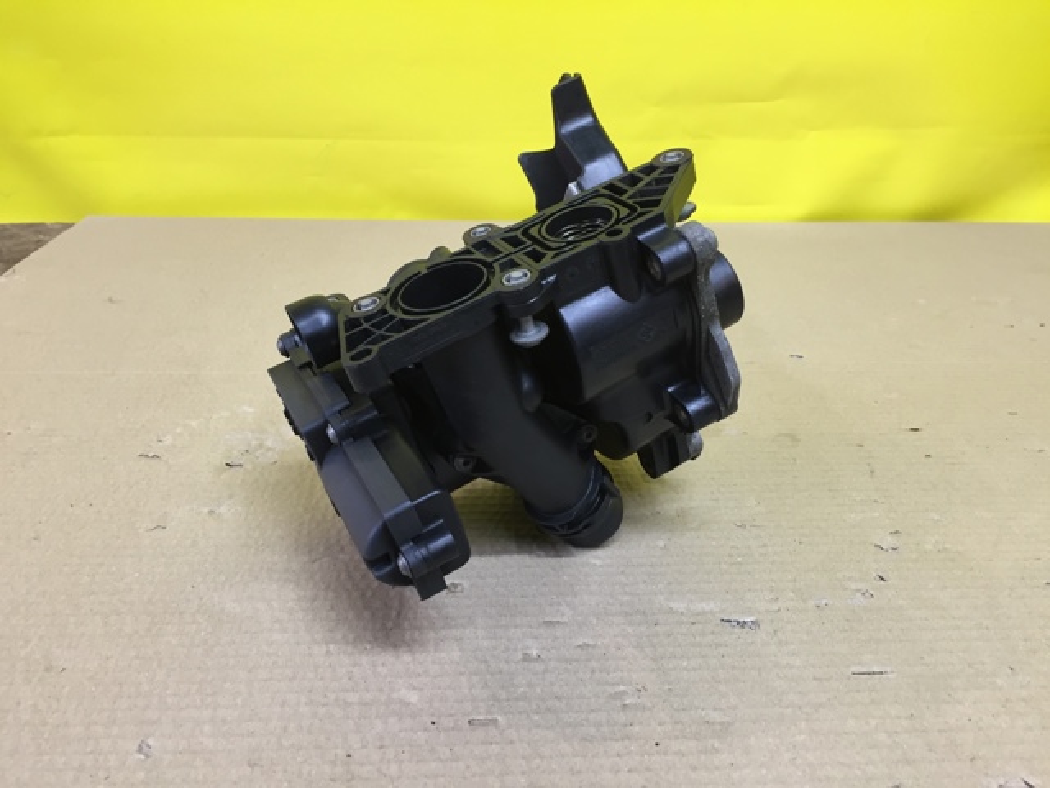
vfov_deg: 48.2
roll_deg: +0.4
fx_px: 880
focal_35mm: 29
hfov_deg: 61.7
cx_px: 525
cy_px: 394
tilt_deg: -26.7
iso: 50
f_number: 2.2
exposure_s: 1/33
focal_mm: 4.15
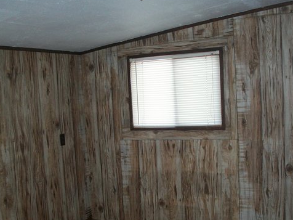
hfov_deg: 43.8
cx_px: 154
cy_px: 119
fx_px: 364
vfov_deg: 33.6
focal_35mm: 43
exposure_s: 1/60
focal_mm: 5.7
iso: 160
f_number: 2.9
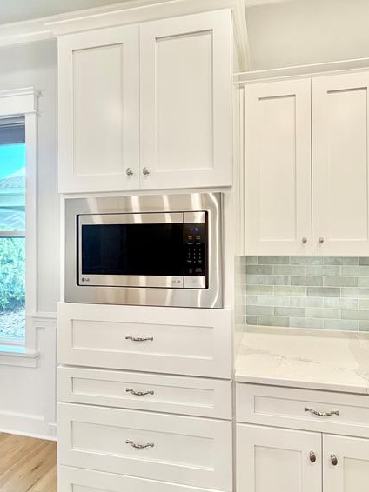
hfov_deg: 68.0
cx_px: 221
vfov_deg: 84.7
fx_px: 270
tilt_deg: +1.1
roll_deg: +0.4
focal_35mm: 19
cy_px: 243
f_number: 2.2
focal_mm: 2.22
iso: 160
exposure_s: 1/120
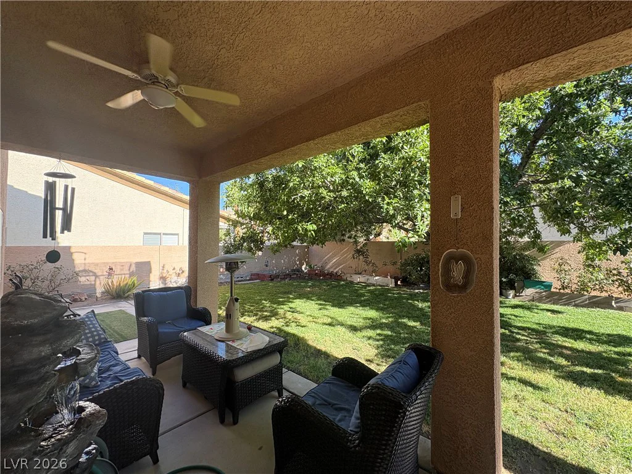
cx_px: 316
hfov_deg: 102.1
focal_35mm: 14
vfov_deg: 85.7
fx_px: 256
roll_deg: -0.2
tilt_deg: +1.3
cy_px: 237
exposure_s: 1/295
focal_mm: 2.22
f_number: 2.2
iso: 64
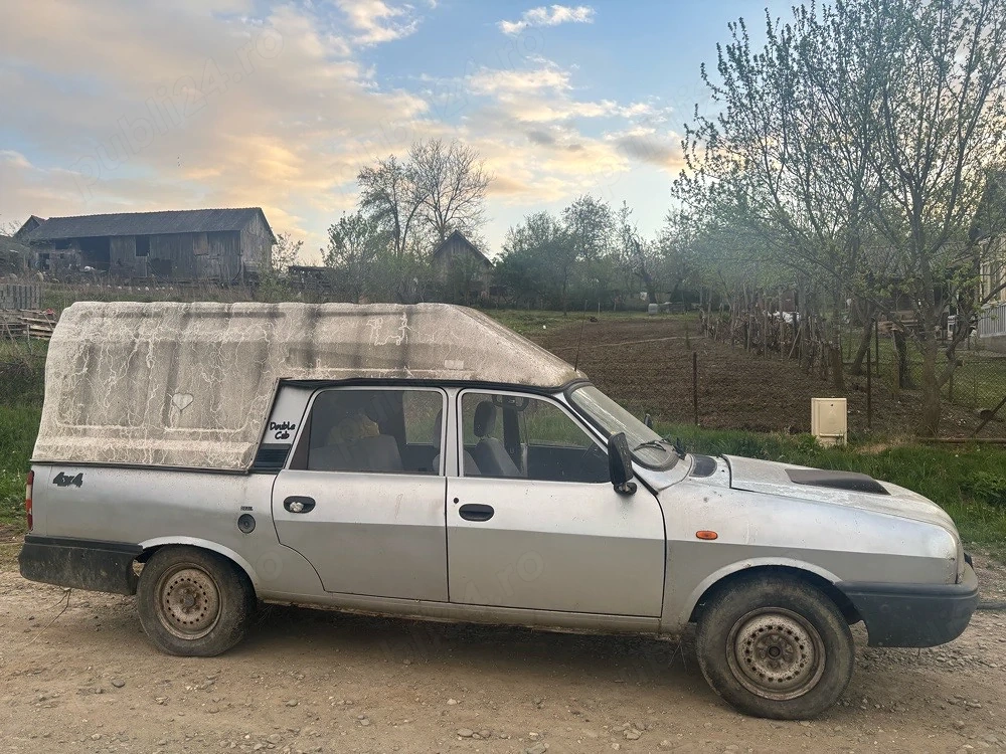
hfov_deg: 67.3
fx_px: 756
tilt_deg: -0.8
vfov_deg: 53.1
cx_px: 503
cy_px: 377
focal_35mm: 26
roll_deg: +0.6
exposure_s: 1/292
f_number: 1.6
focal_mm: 5.96
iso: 50
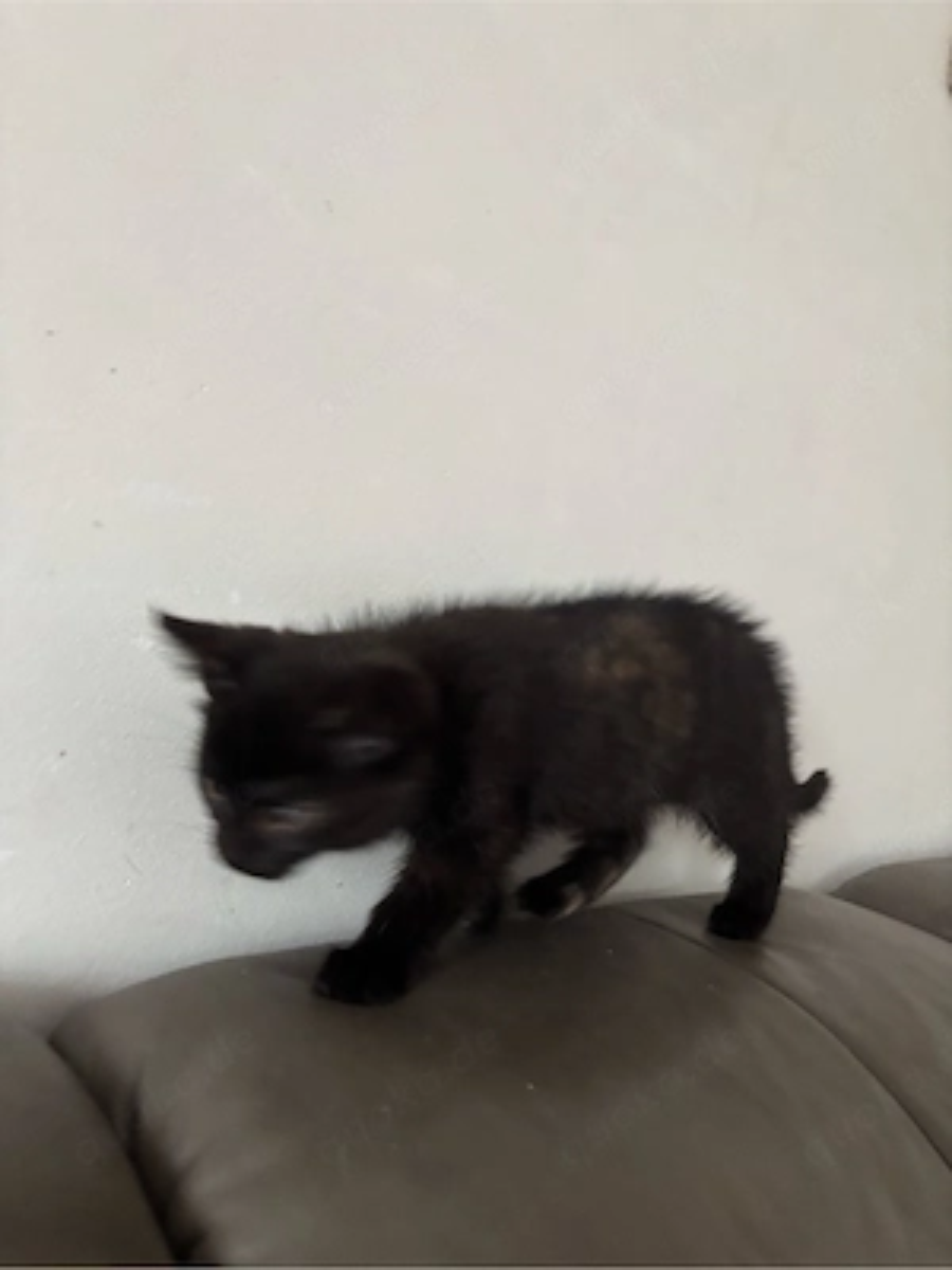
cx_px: 476
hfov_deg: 53.1
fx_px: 953
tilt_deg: -4.8
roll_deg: -9.0
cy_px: 635
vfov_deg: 67.3
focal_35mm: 26
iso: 500
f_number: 1.6
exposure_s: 1/40
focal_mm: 5.96
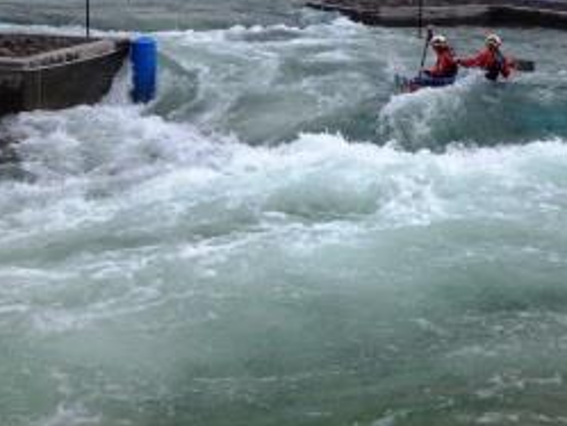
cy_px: 48
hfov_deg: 30.2
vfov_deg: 22.8
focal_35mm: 63
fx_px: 1032
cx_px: 430
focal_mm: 4.28
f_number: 2.4
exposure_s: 1/642
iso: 50
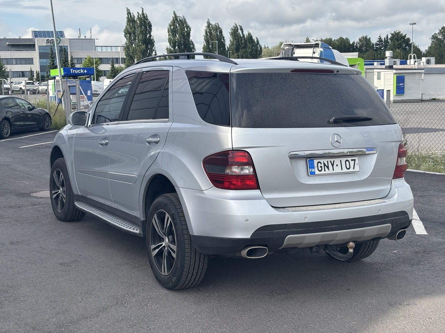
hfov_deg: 36.8
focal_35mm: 52
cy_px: 166
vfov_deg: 28.0
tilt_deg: -7.7
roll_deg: +1.6
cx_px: 222
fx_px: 668
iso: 40
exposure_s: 1/1437
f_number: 1.6
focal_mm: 5.96
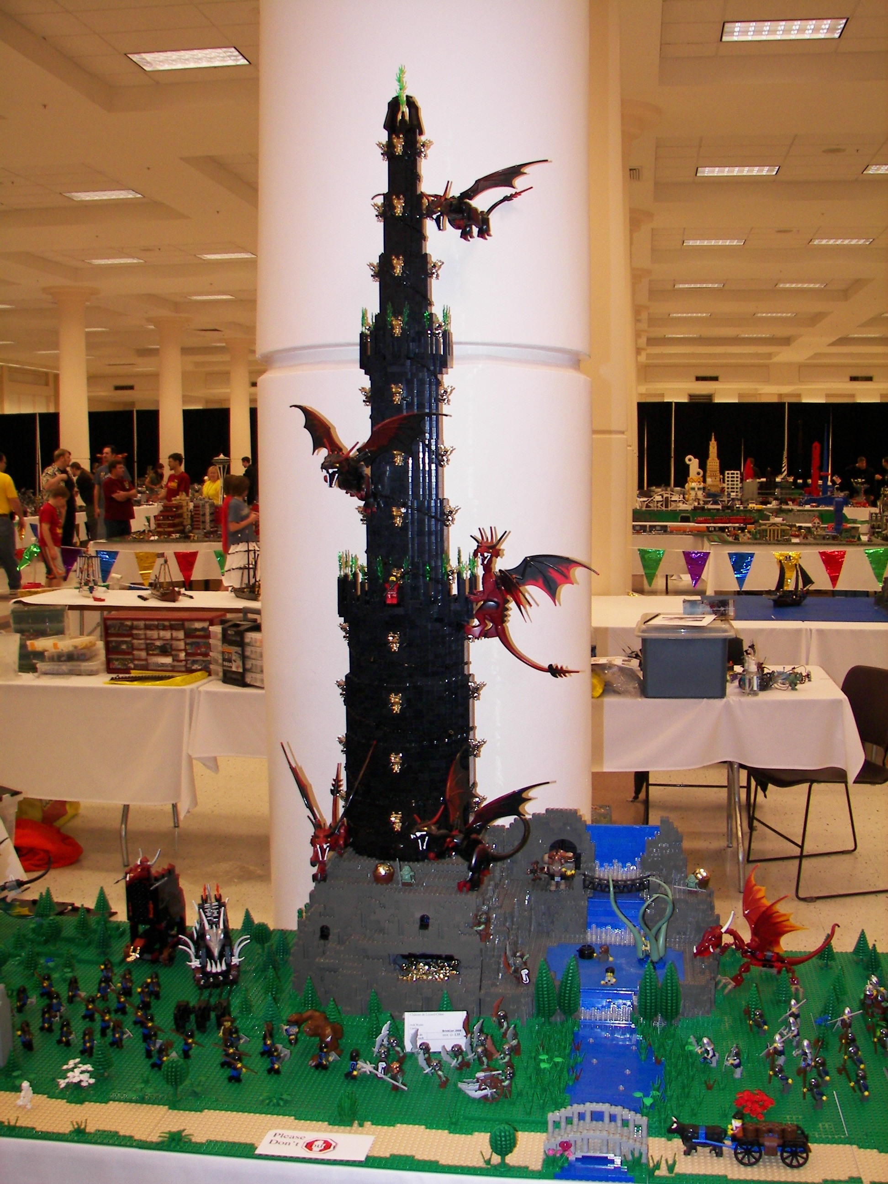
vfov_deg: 51.4
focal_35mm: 36
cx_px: 444
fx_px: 1231
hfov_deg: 39.7
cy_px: 592
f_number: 2.8
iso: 100
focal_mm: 6
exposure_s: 1/30
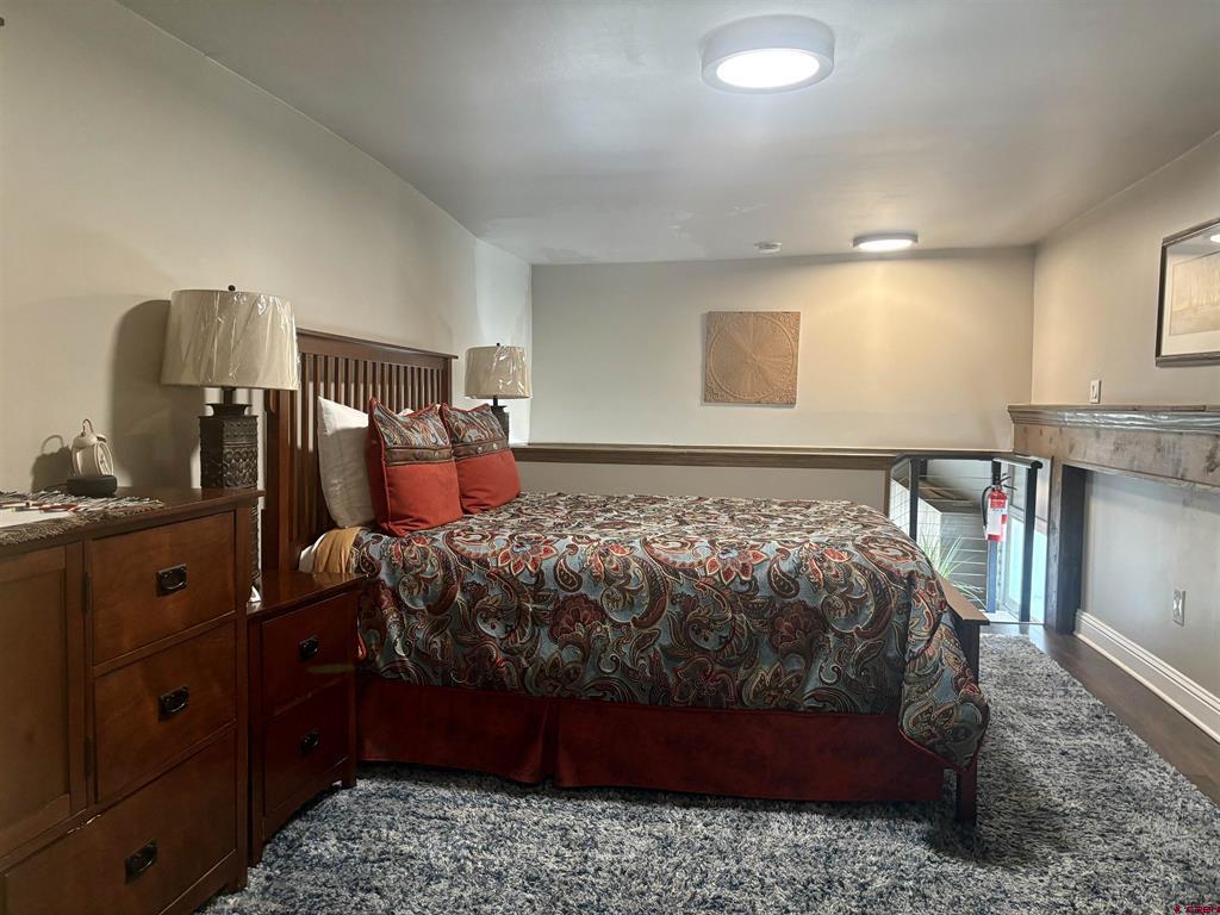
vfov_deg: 53.1
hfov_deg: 67.3
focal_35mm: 26
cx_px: 610
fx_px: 916
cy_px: 458
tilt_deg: -3.0
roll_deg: -1.3
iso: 200
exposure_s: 1/60
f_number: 1.6
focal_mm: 5.96
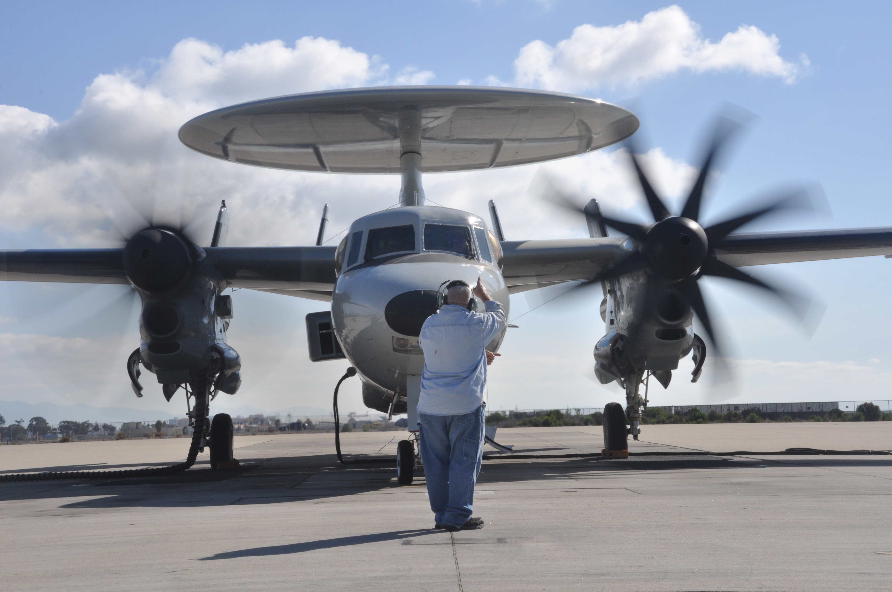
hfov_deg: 28.1
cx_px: 446
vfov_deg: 18.9
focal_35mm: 72
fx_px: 1782
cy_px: 296
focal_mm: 48
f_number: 22
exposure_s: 1/160
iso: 400
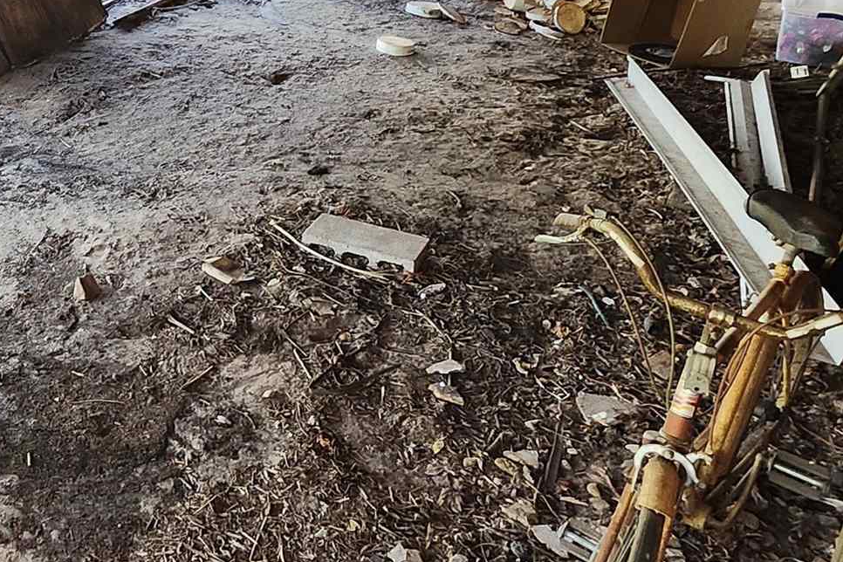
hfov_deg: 40.4
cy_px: 103
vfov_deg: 30.3
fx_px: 1007
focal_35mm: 43
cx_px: 20
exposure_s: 1/60
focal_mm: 1.74
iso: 160
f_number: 2.2
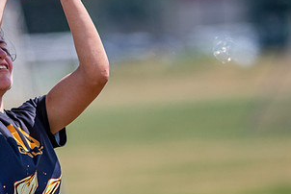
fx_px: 6991
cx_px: 33
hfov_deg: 2.4
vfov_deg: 1.6
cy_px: 72
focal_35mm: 864
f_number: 4
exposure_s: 1/2500
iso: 400
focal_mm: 300
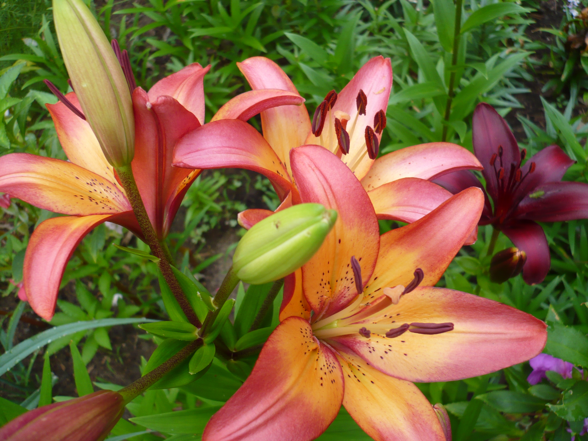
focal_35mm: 35
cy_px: 220
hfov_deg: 52.6
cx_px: 294
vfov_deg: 40.7
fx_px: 595
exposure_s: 1/125
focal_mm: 5.8
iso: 100
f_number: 2.8
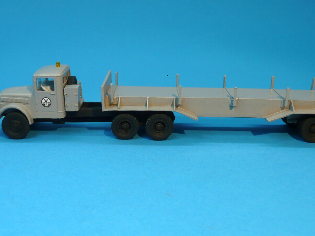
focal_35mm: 44
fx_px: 400
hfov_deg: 42.9
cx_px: 155
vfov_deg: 32.9
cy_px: 123
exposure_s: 1/80
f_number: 3.4
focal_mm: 4.9
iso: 100
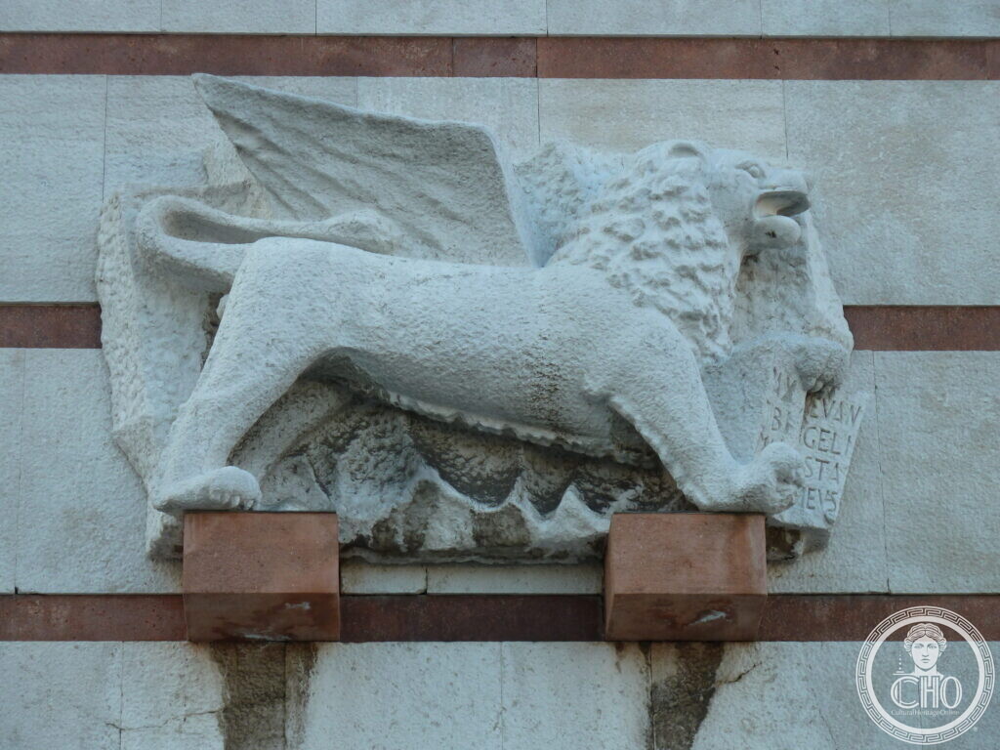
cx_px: 500
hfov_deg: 15.4
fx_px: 3698
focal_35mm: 128
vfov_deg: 11.6
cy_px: 375
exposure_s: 1/100
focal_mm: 21
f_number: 4.4
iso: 80
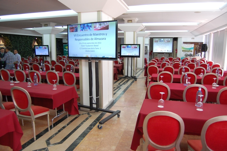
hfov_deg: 67.4
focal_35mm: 27
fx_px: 170
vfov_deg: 47.9
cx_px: 114
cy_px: 76
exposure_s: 1/30
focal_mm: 18
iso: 640
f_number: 3.5
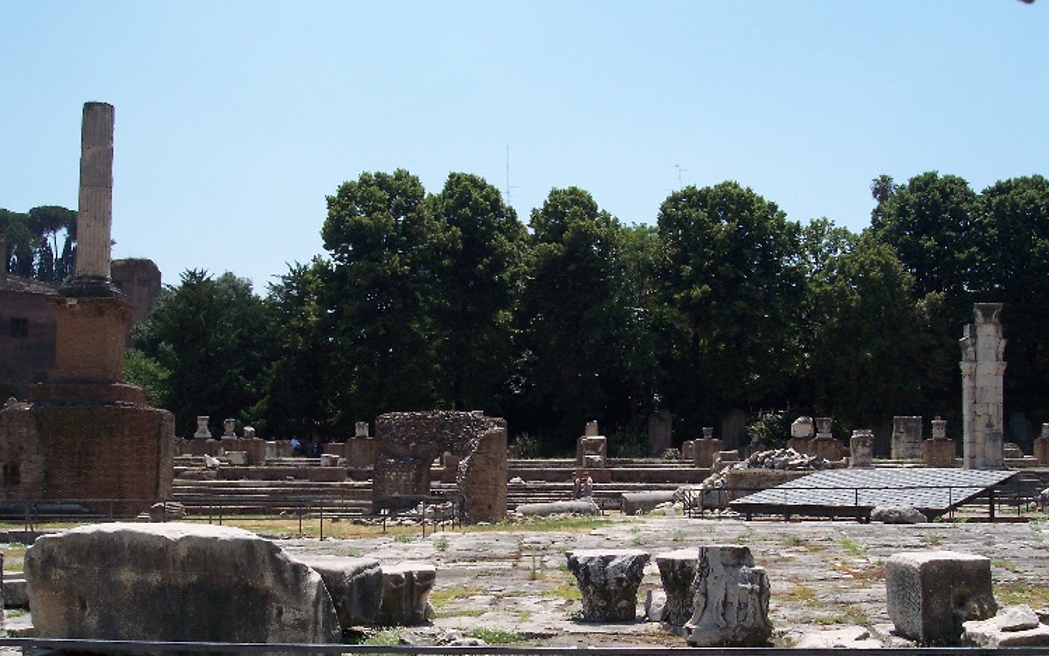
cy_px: 398
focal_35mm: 43
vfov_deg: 29.8
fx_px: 1229
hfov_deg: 46.2
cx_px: 538
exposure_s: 1/1000
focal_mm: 8
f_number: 4.8
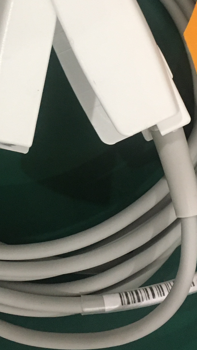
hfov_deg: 16.2
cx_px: 31
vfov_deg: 28.2
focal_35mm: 74
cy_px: 86
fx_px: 687
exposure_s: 1/17
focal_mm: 4.15
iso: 200
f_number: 2.2
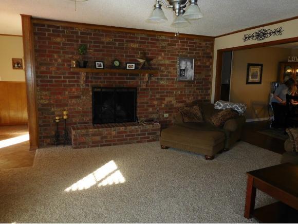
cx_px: 149
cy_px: 112
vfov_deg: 54.9
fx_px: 215
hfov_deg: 69.3
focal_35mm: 25
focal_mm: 4.5
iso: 280
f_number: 3.4
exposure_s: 1/30
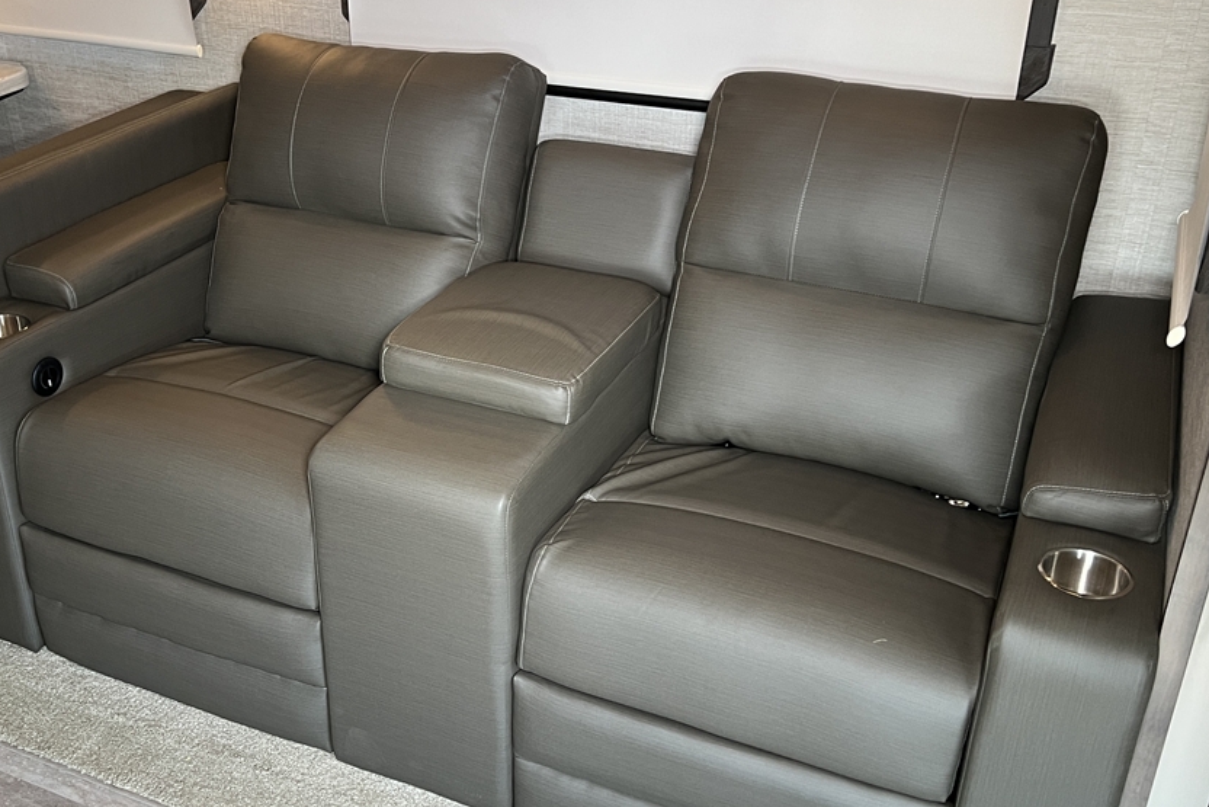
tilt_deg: -29.4
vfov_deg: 34.2
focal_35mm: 39
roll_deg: +4.0
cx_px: 490
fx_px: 1310
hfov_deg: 49.3
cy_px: 385
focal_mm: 5.7
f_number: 1.5
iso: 125
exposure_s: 1/67
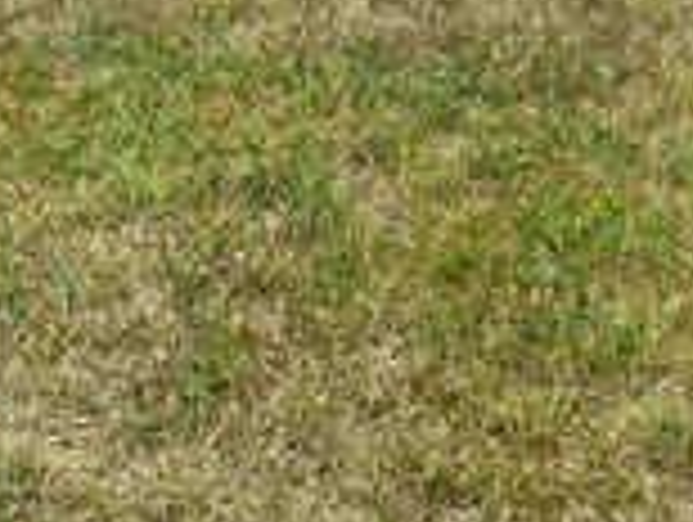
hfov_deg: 20.4
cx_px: 634
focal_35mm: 94
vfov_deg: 14.6
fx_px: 1885
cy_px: -272
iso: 16
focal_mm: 3
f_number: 1.8
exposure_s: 1/1342
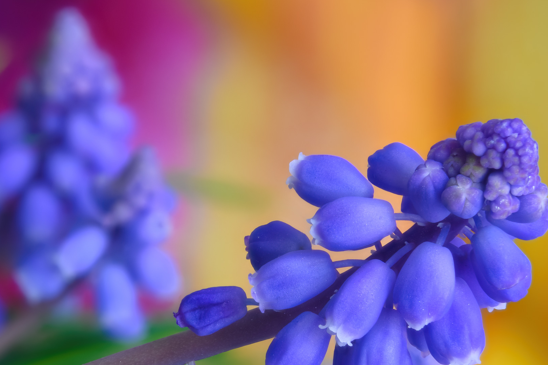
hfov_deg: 22.9
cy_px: 242
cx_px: 267
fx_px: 1355
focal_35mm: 89
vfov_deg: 15.3
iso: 100
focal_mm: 40
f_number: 6.3
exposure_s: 1/3
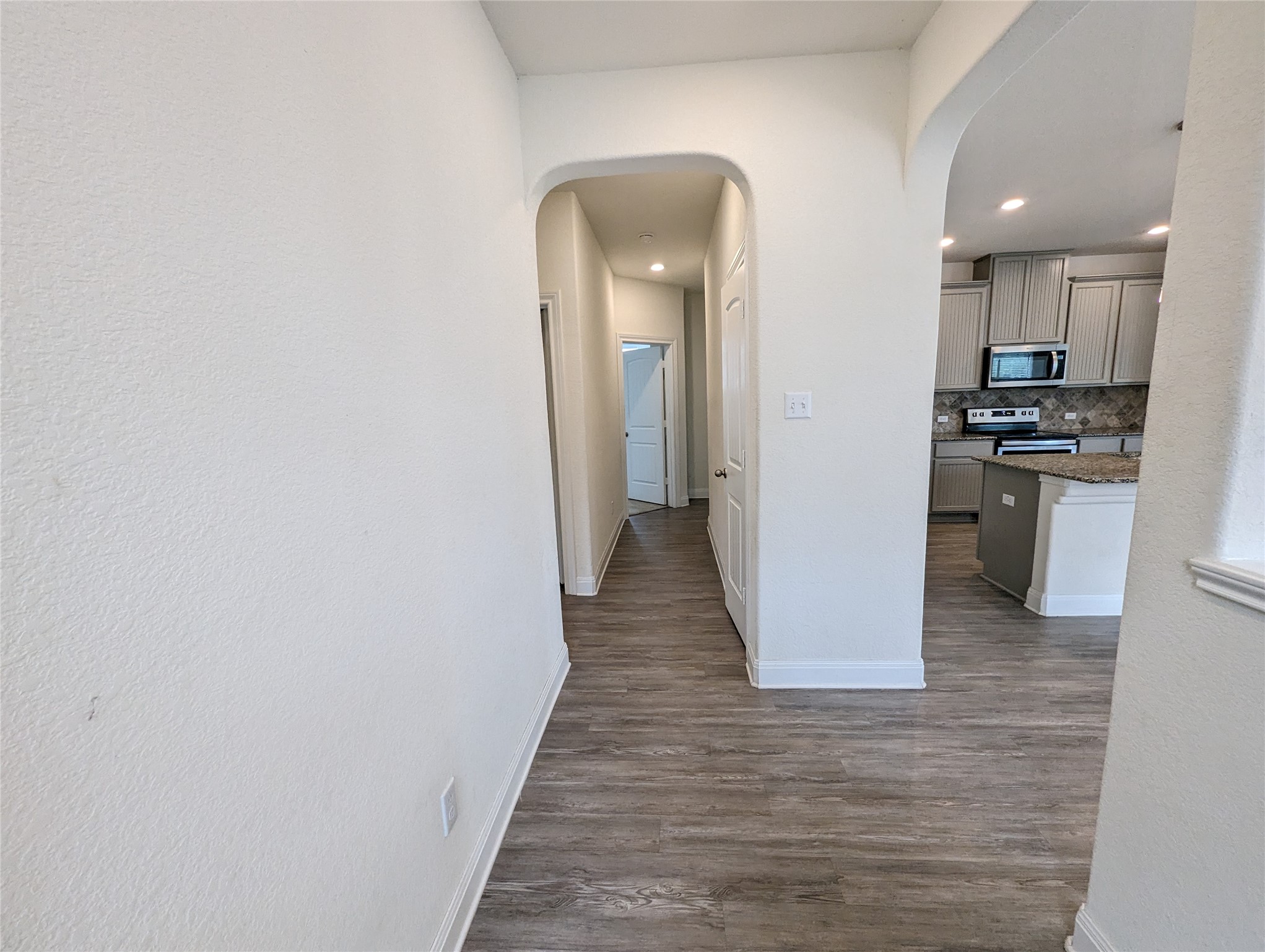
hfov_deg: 106.1
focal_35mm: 13
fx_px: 476
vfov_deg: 90.1
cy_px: 476
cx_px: 632
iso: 123
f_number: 2.2
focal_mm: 1.95
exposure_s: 1/120
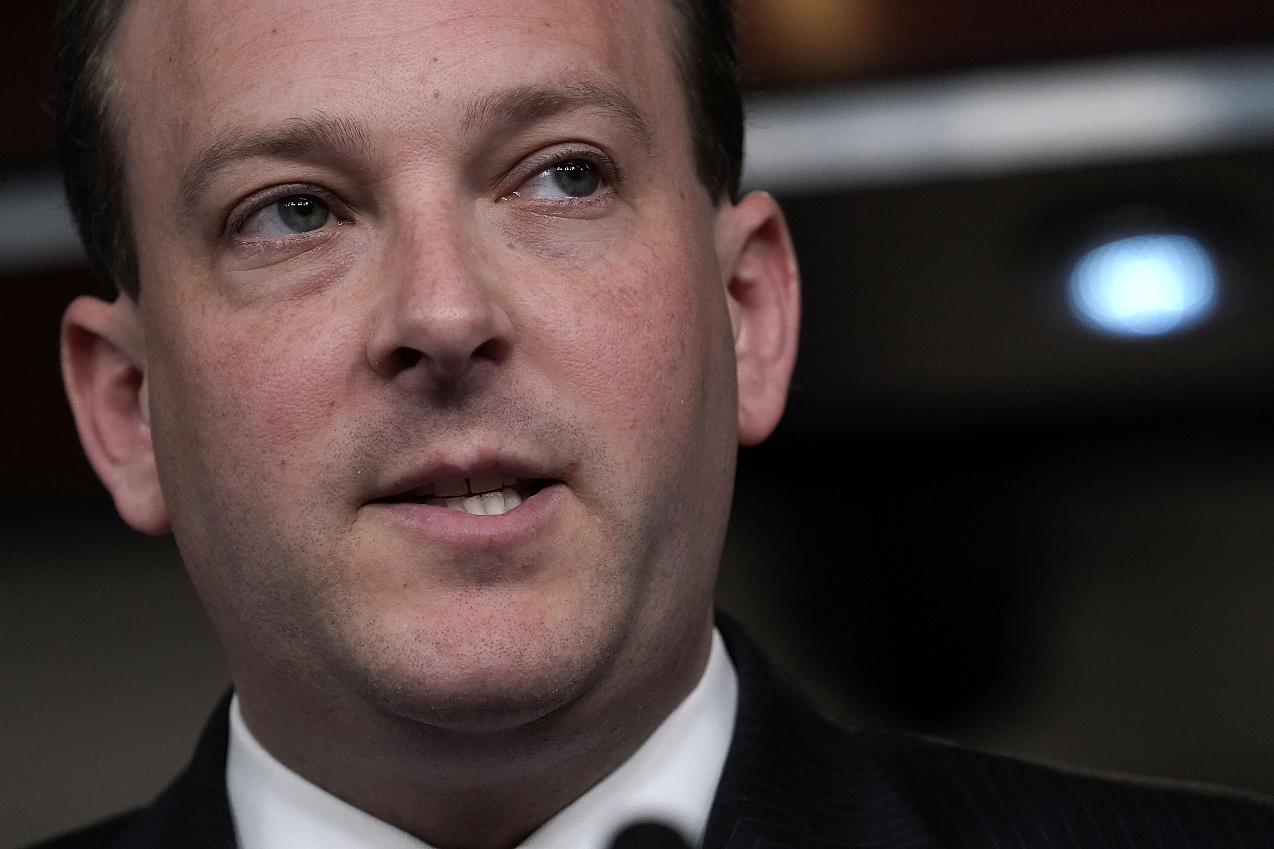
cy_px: 424
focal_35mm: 288
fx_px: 10191
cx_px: 637
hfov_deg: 7.2
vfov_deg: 4.8
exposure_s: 1/640
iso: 6400
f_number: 7.1
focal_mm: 288
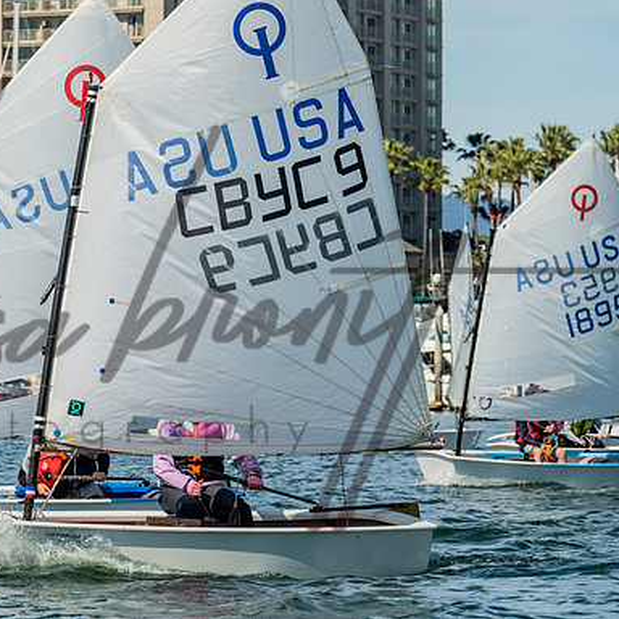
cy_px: 306
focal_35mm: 252
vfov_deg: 6.9
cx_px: 30
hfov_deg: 6.9
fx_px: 5098
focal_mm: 135
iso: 250
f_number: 10
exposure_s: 1/500
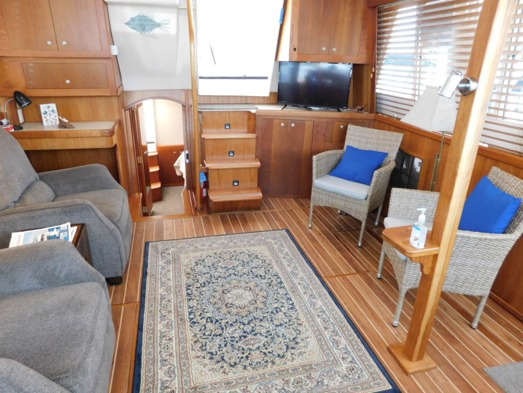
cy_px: 196
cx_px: 262
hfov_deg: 73.9
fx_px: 347
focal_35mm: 23
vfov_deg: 58.9
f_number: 3
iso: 320
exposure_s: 1/30
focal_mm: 4
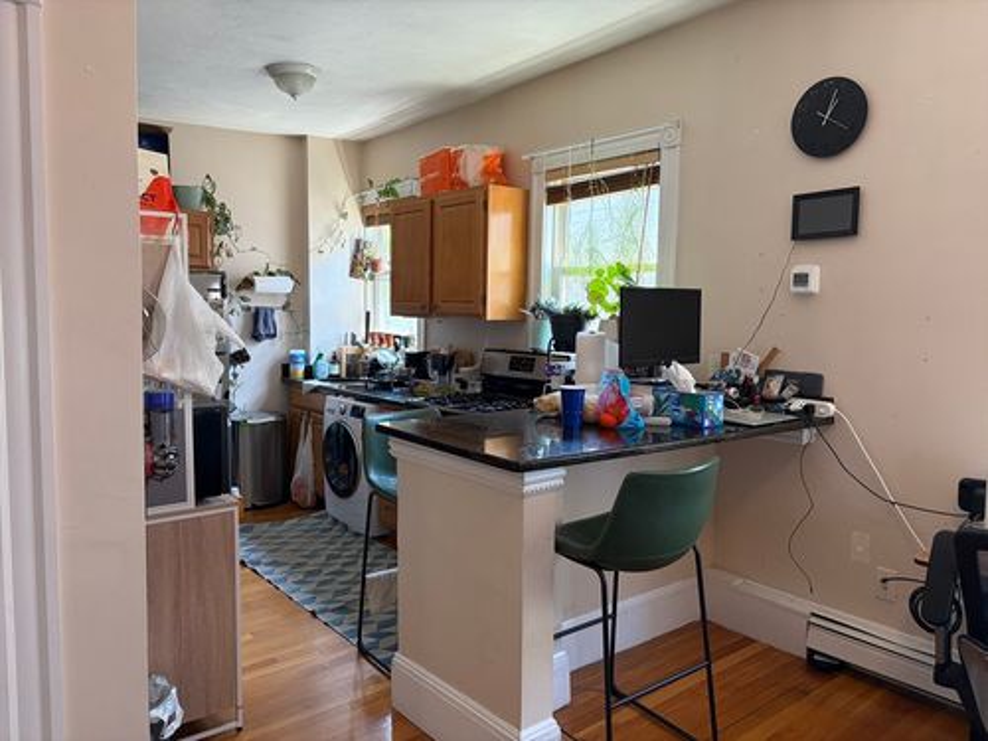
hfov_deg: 67.3
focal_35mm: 26
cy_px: 370
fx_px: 742
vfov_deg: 53.1
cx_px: 494
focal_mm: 5.96
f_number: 1.6
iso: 160
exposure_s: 1/60
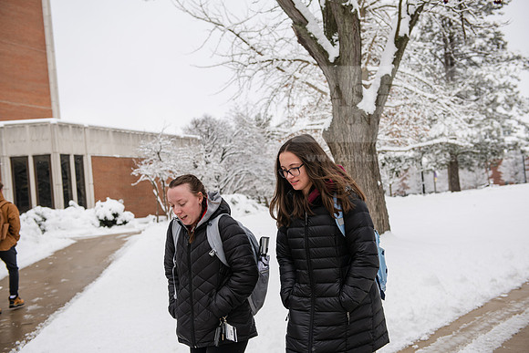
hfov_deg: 43.6
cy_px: 176
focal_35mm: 45
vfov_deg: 29.9
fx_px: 661
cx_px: 264
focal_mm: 45
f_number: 4
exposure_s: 1/640
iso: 125
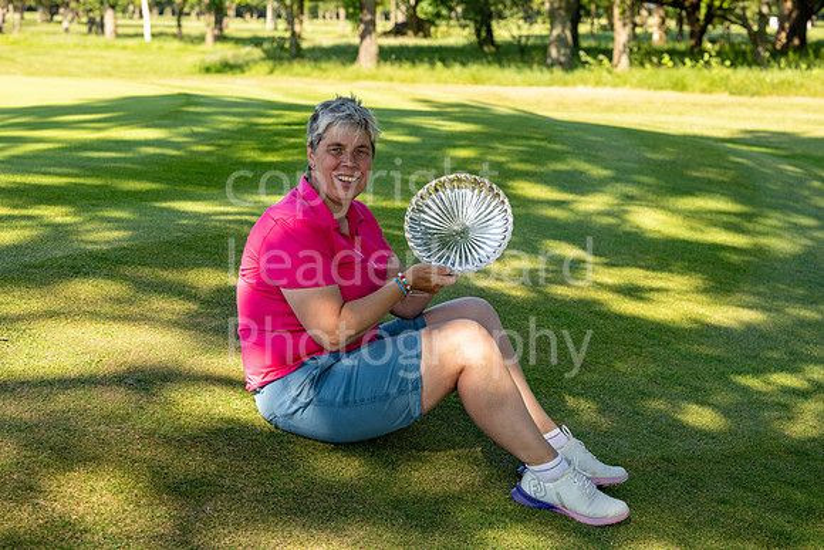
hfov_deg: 23.9
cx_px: 412
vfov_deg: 16.1
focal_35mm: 85
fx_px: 1946
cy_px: 275
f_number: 6.3
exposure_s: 1/200
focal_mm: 85
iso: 200
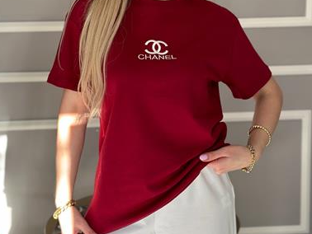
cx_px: 156
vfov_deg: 22.2
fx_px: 595
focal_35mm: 66
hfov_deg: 29.4
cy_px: 83
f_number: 1.78
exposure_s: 1/107
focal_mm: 6.86
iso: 125
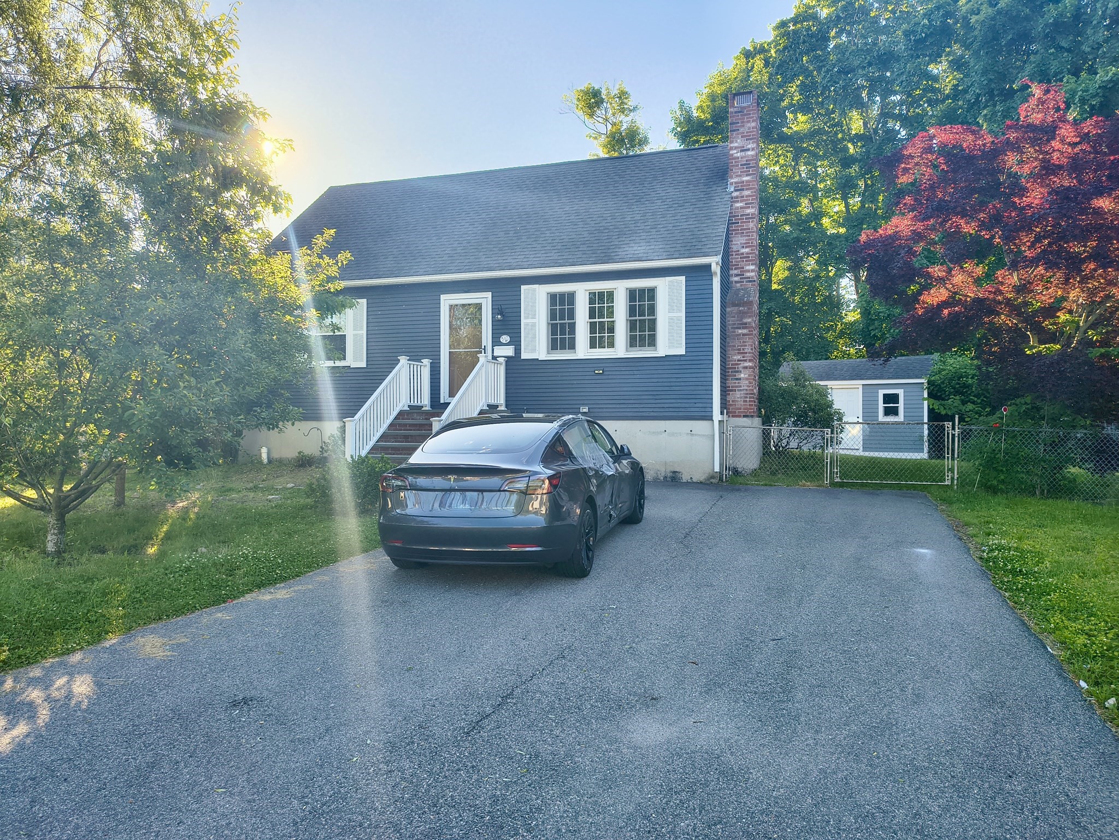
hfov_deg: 71.6
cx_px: 560
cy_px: 420
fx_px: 776
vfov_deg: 56.8
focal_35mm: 24
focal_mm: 5.56
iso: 100
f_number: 1.8
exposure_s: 1/646
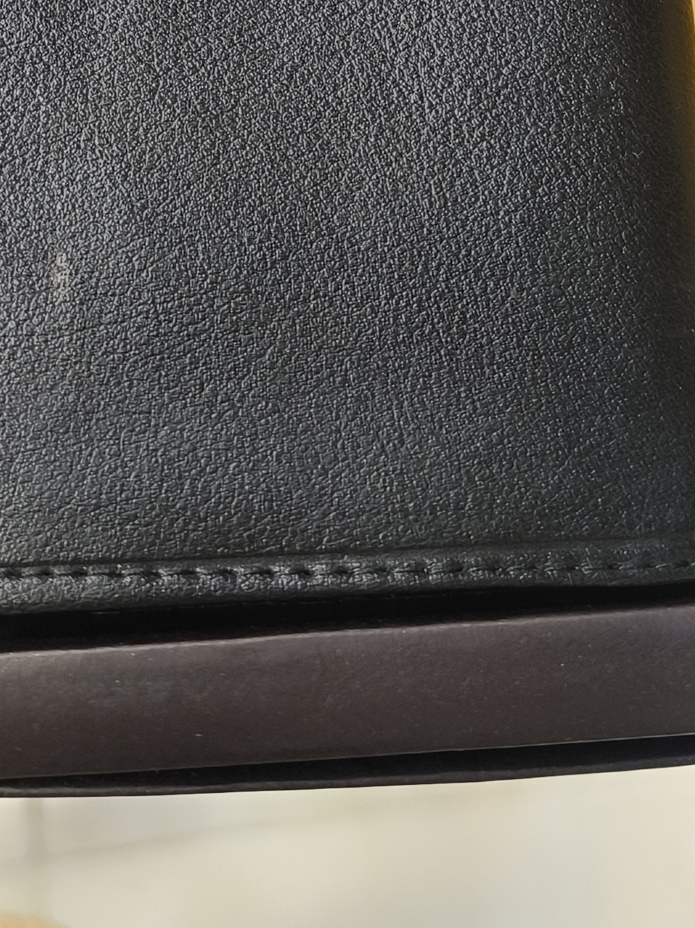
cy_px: -272
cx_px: 306
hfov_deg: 21.9
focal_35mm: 67
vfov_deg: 25.1
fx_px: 1794
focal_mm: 6.14
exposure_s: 1/100
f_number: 1.65
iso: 400
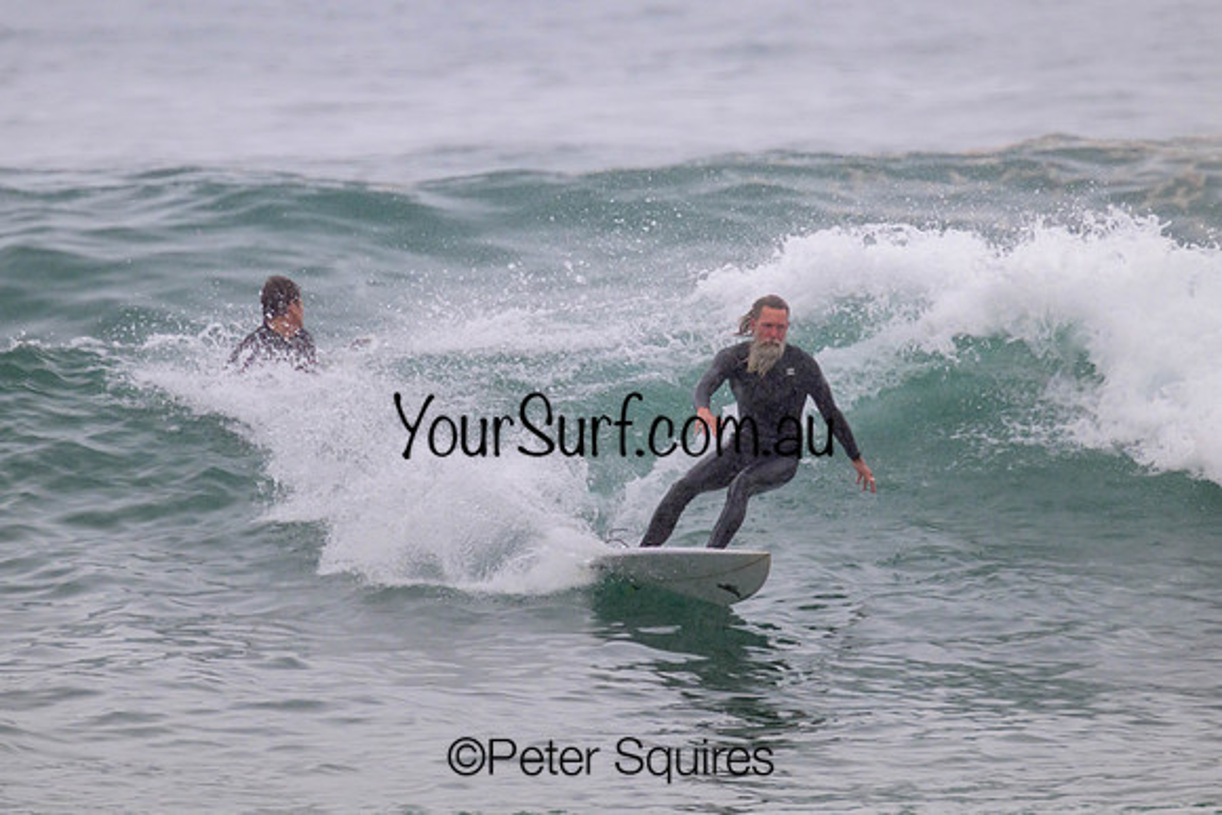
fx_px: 31475
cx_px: 626
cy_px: 343
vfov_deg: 1.5
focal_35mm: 927
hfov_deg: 2.2
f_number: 11
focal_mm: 800
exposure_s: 1/2000
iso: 1250
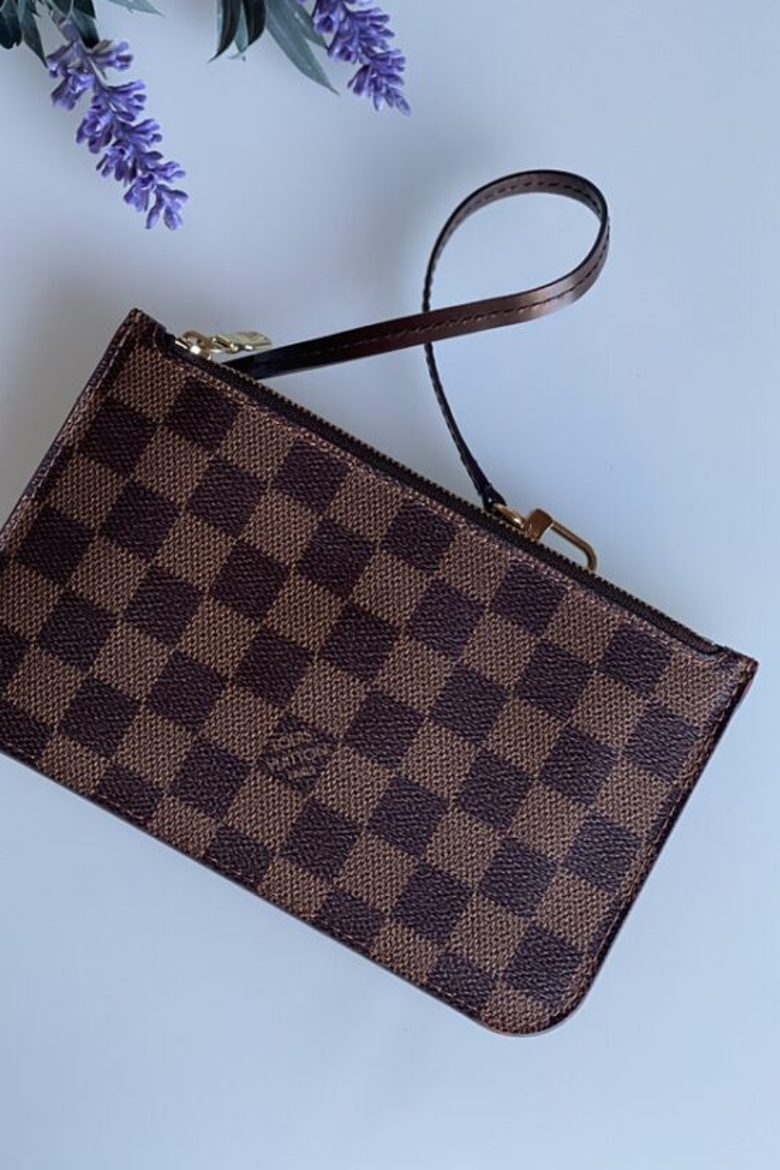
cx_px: 352
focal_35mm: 75
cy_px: 552
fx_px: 2437
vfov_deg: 27.0
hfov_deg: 18.2
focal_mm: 7.5
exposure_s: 1/111
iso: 250
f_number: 2.2
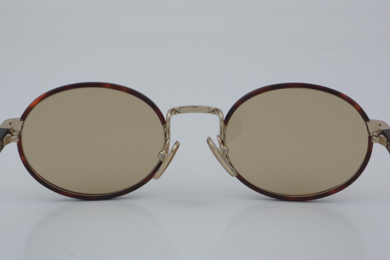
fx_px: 894
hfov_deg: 24.6
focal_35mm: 82
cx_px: 195
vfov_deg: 16.6
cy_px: 130
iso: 100
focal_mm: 55
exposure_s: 1/4
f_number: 32
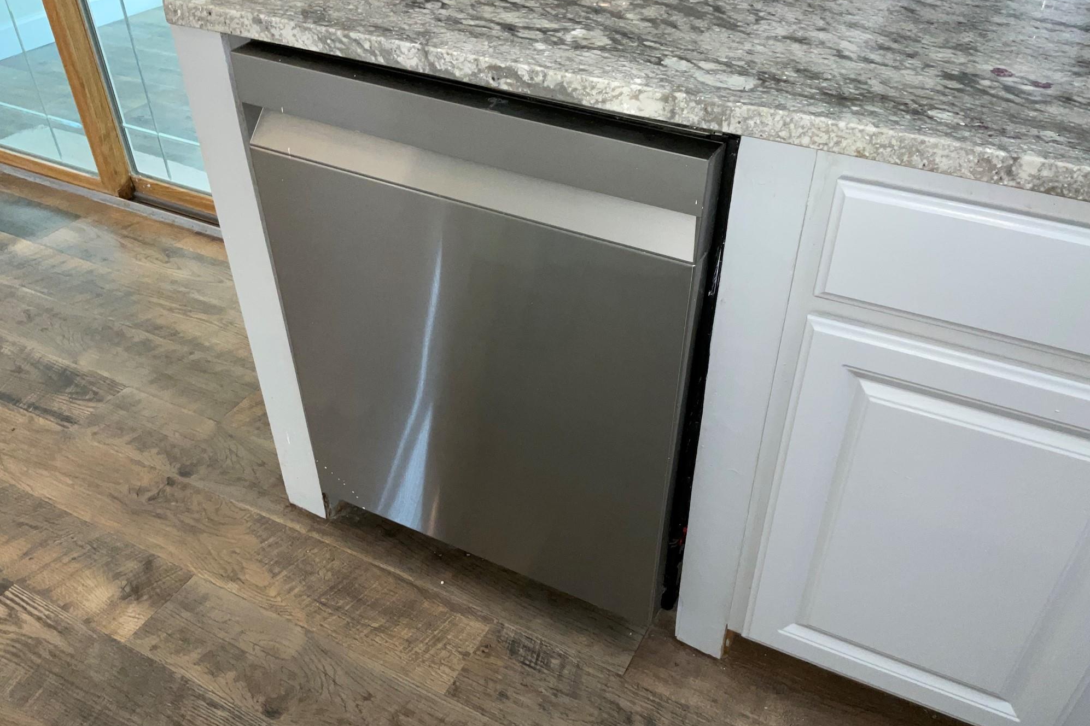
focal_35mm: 31
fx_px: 938
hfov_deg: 60.3
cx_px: 551
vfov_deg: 42.3
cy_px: 388
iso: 64
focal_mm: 3
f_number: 1.8
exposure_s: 1/60
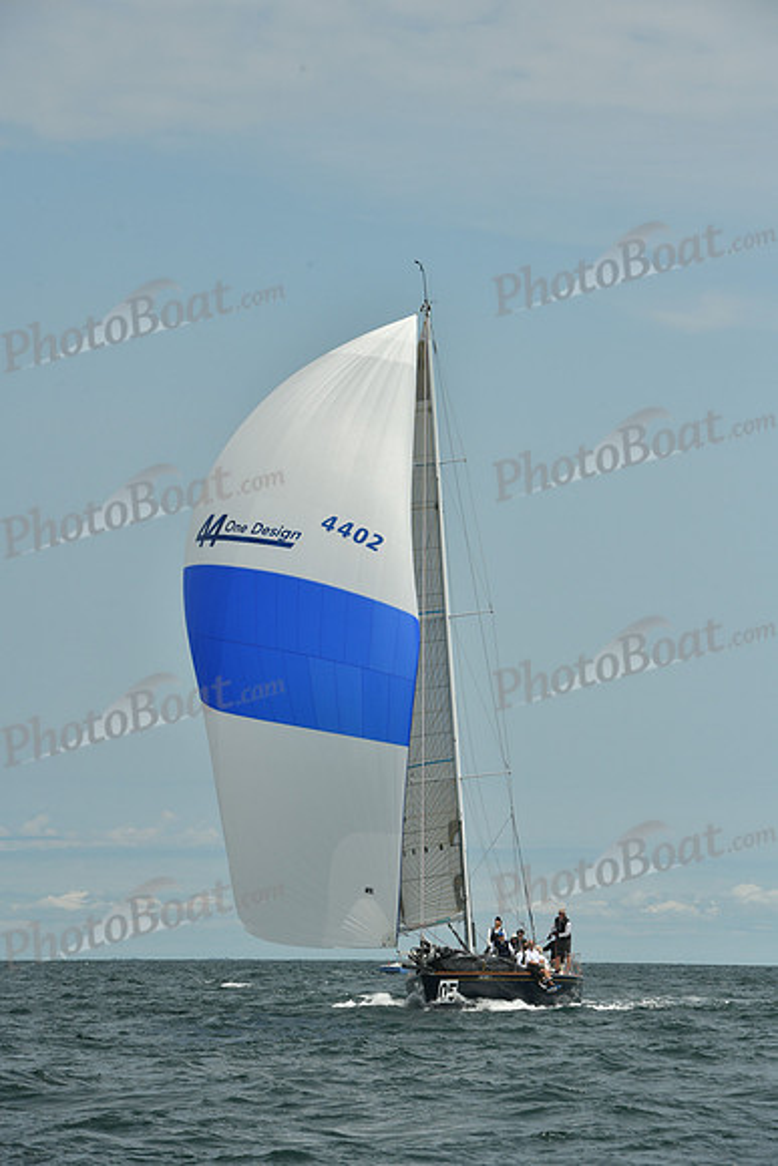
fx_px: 5345
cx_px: 389
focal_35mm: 165
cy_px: 583
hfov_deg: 8.3
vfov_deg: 12.4
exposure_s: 1/1250
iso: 320
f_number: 11
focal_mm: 165
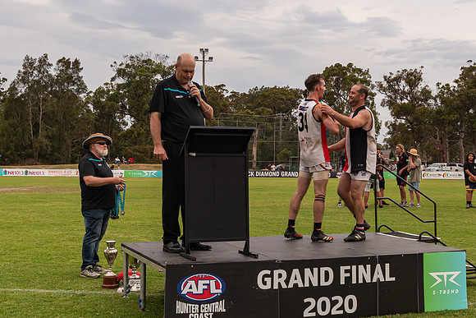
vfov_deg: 24.9
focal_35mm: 54
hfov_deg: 36.2
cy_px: 159
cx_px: 320
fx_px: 720
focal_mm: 27
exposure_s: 1/400
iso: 400
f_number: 6.3
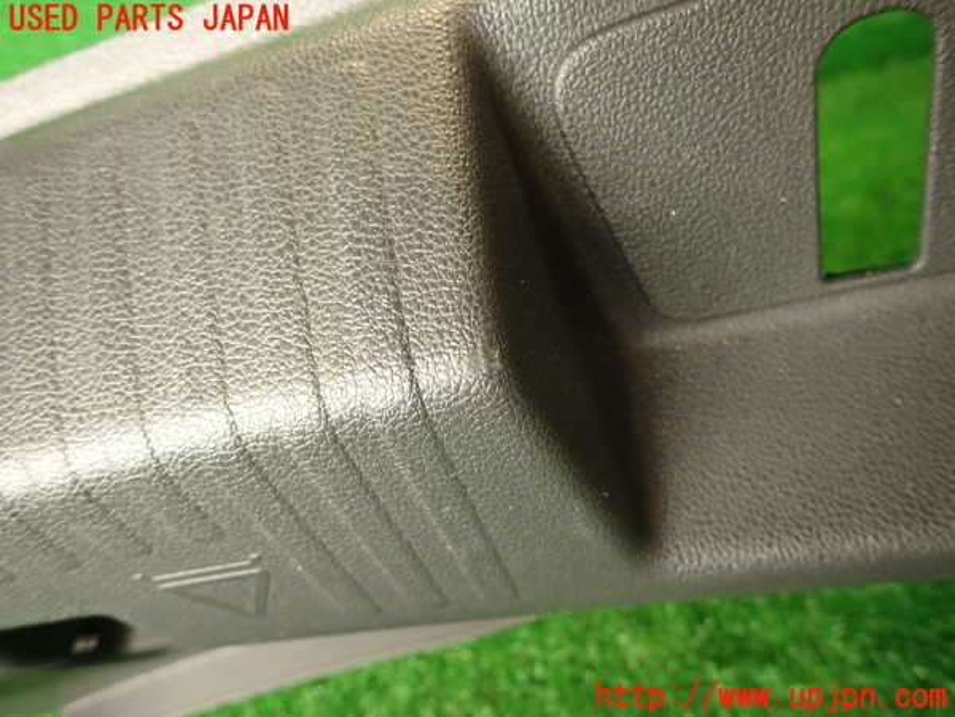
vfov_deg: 54.9
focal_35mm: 25
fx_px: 690
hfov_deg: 69.4
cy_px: 358
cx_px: 478
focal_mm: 4.5
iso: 200
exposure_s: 1/30
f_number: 2
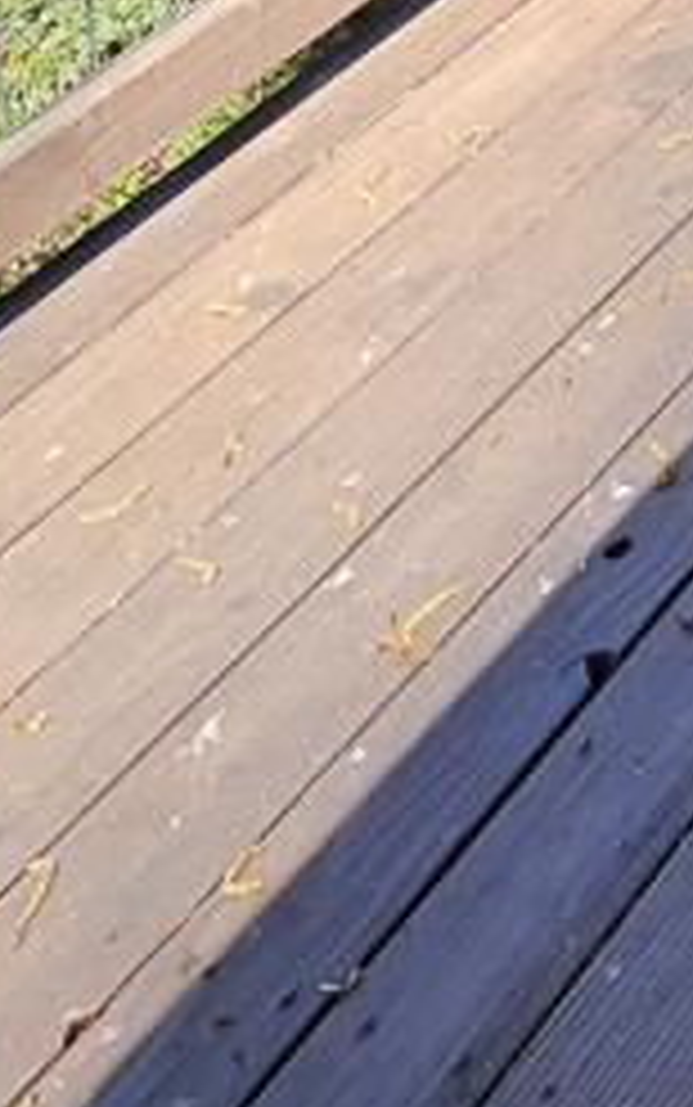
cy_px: -871
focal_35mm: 84
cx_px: 1368
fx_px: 2535
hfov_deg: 13.4
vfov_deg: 19.0
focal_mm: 1.74
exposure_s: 1/335
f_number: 2.2
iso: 32
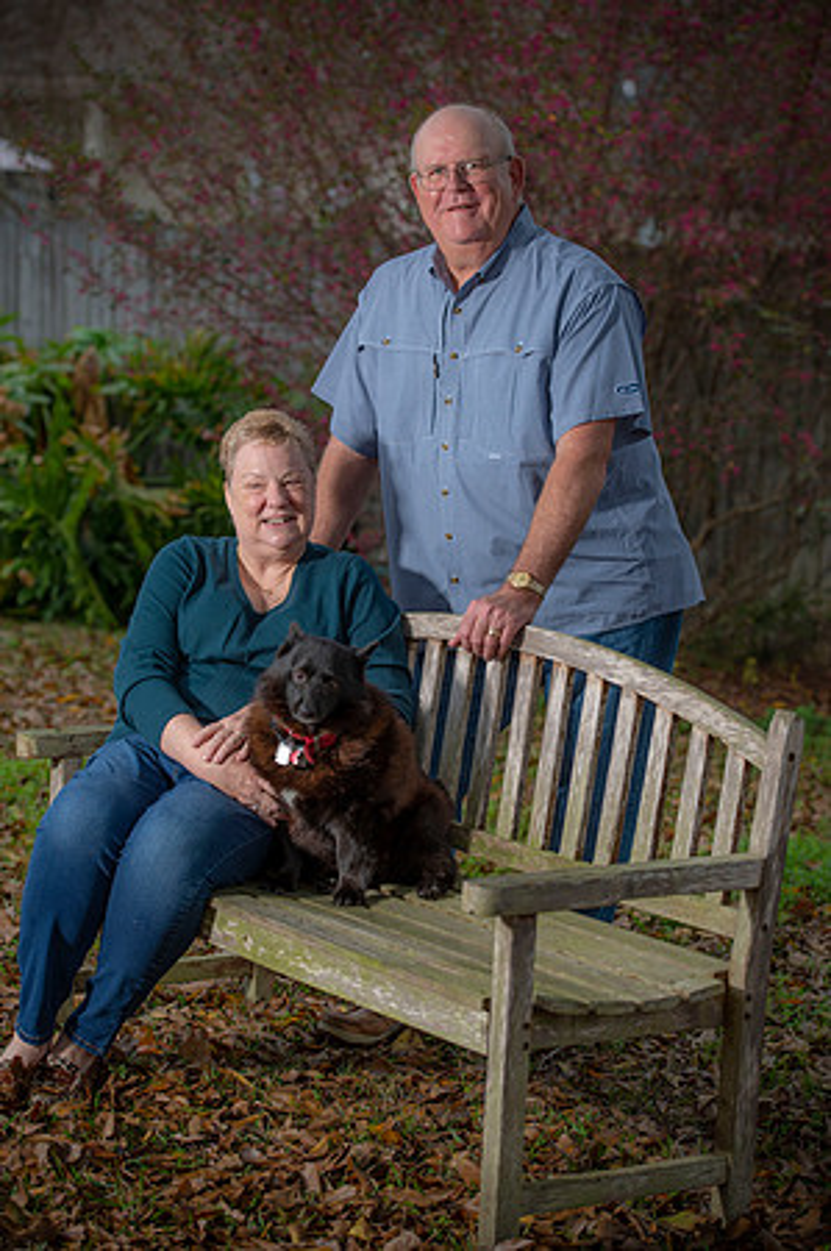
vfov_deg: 23.9
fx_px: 2950
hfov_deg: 16.0
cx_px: 416
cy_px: 626
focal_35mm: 85
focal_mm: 85
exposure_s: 1/200
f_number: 4
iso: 160
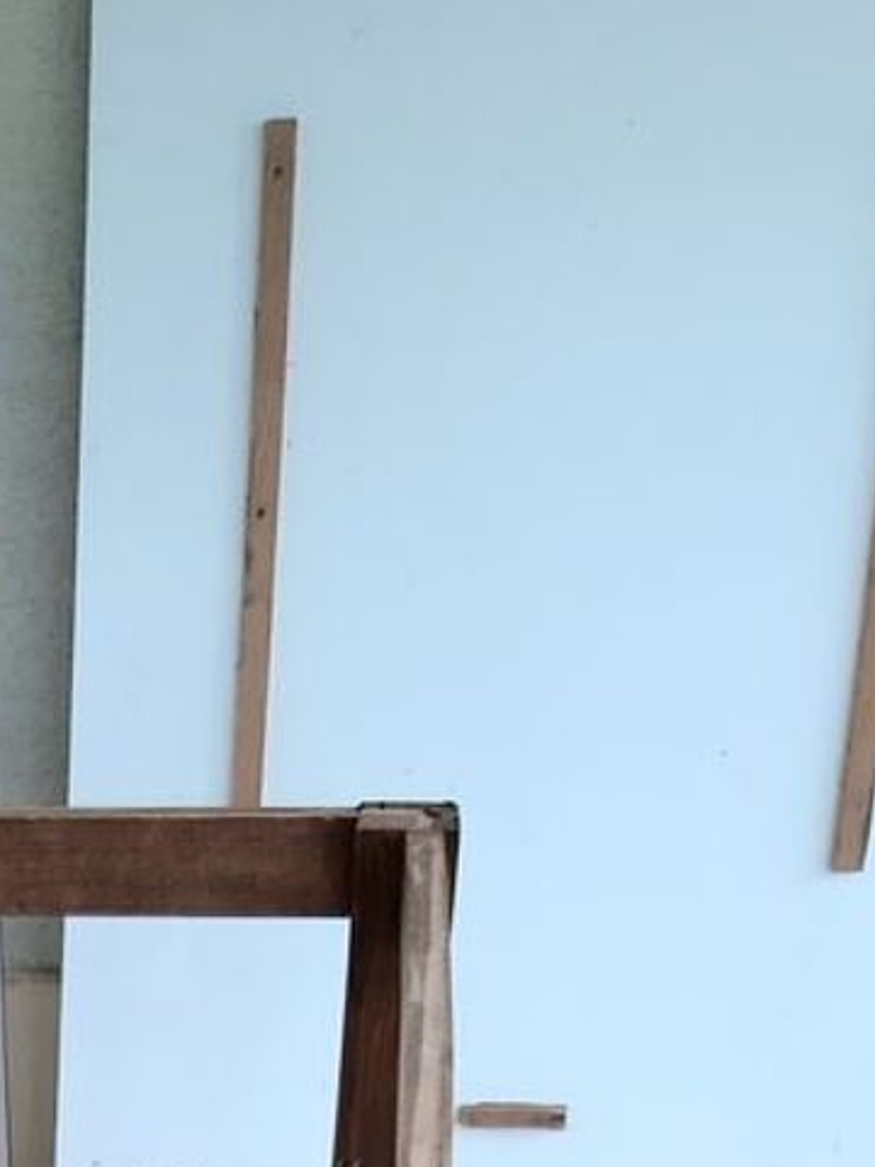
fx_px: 2528
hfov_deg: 18.2
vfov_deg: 22.5
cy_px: 1611
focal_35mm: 75
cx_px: -287
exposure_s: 1/100
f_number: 1.7
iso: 64
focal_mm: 3.93
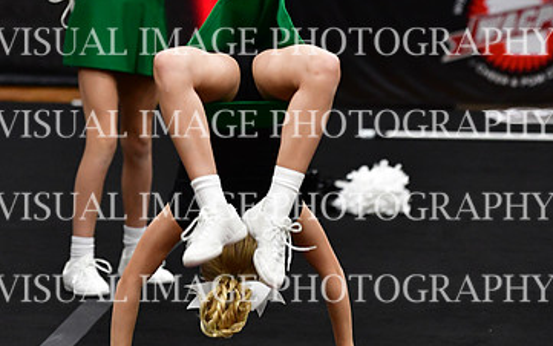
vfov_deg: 3.5
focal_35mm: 380
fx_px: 5730
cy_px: 83
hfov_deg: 5.5
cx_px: 260
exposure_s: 1/800
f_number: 2.8
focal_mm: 155
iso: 4000
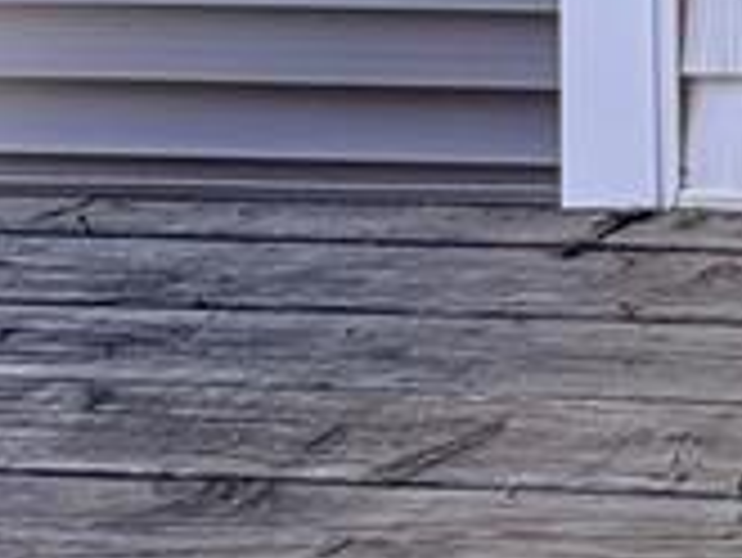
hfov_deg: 13.0
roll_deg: +0.2
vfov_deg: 13.5
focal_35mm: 87
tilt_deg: -1.8
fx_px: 1866
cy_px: -684
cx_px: 2001
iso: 40
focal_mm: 2.22
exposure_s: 1/99
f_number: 2.2
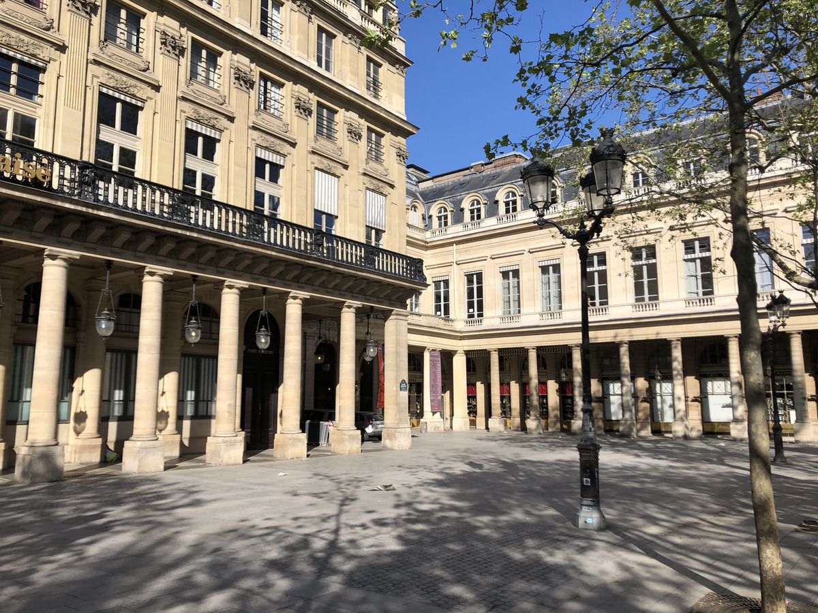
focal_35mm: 28
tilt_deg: +7.8
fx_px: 662
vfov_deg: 49.7
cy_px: 306
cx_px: 409
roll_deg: +1.6
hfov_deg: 63.4
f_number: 1.8
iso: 20
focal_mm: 4
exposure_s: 1/2208
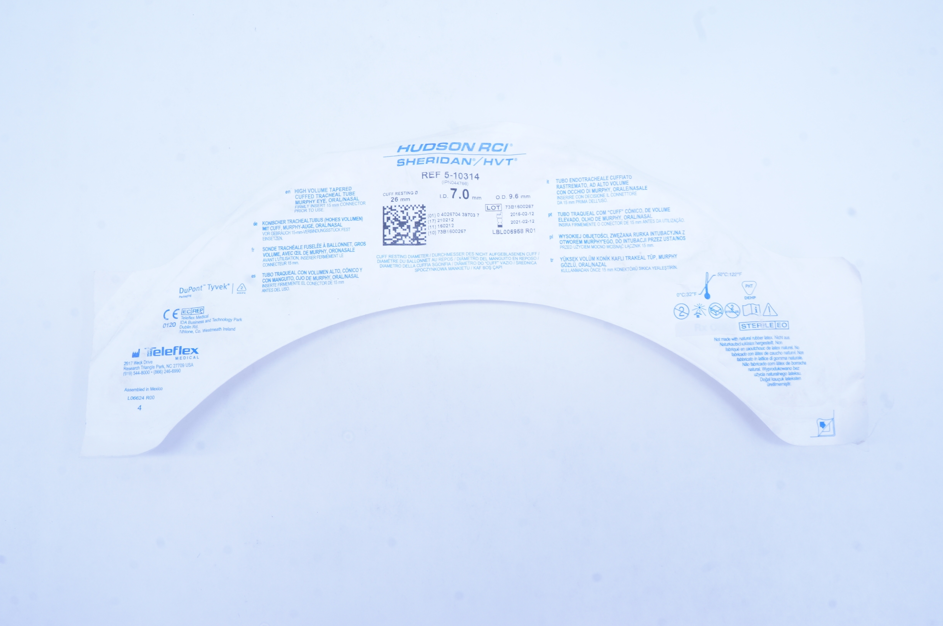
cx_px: 472
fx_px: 824
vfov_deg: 41.6
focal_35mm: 32
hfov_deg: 59.5
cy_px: 313
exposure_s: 1/10
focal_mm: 21
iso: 400
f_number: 16
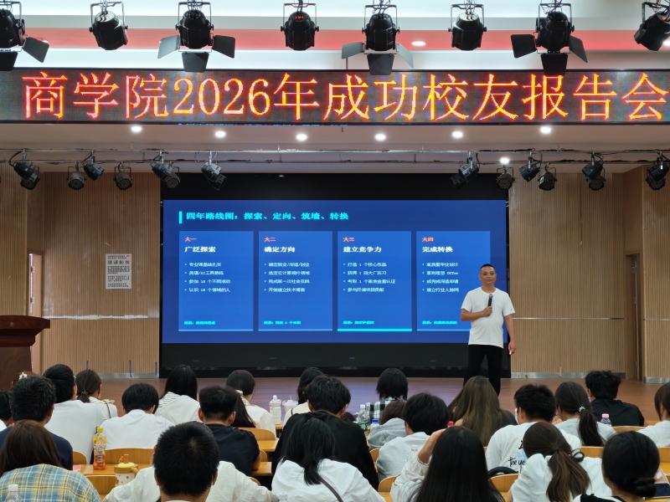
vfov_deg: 27.0
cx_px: 335
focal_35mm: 54
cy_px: 251
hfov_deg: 35.5
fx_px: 1045
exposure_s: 1/50
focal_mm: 6.12
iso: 320
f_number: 1.9
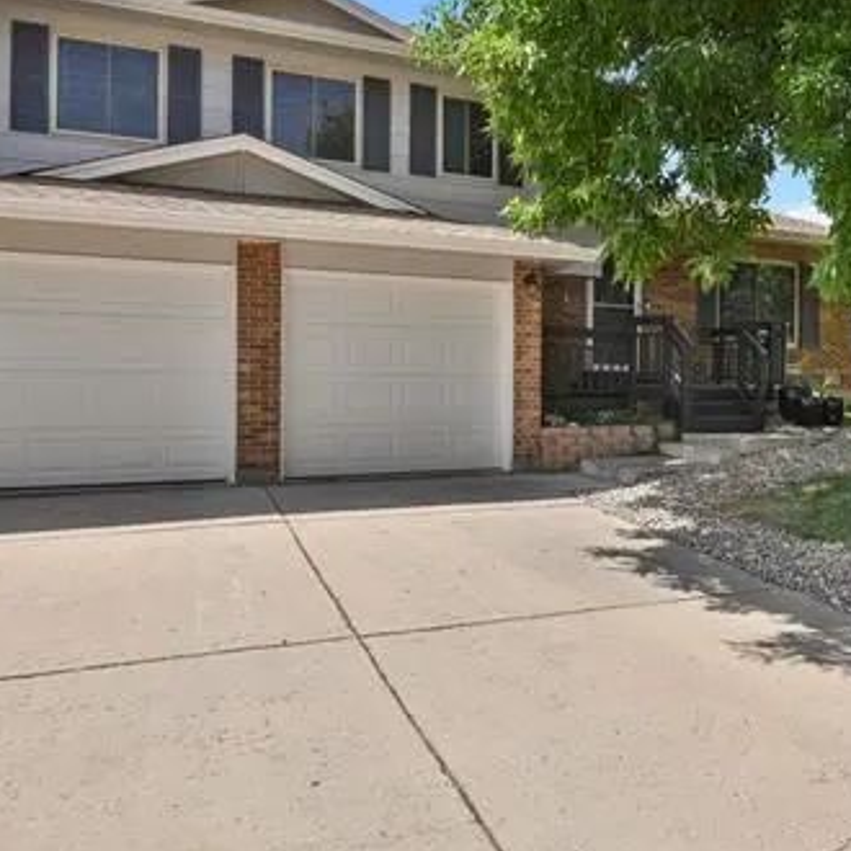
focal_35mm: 28
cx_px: 596
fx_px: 779
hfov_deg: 55.6
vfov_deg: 57.2
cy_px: 377
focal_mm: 17
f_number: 8
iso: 100
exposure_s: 1/40
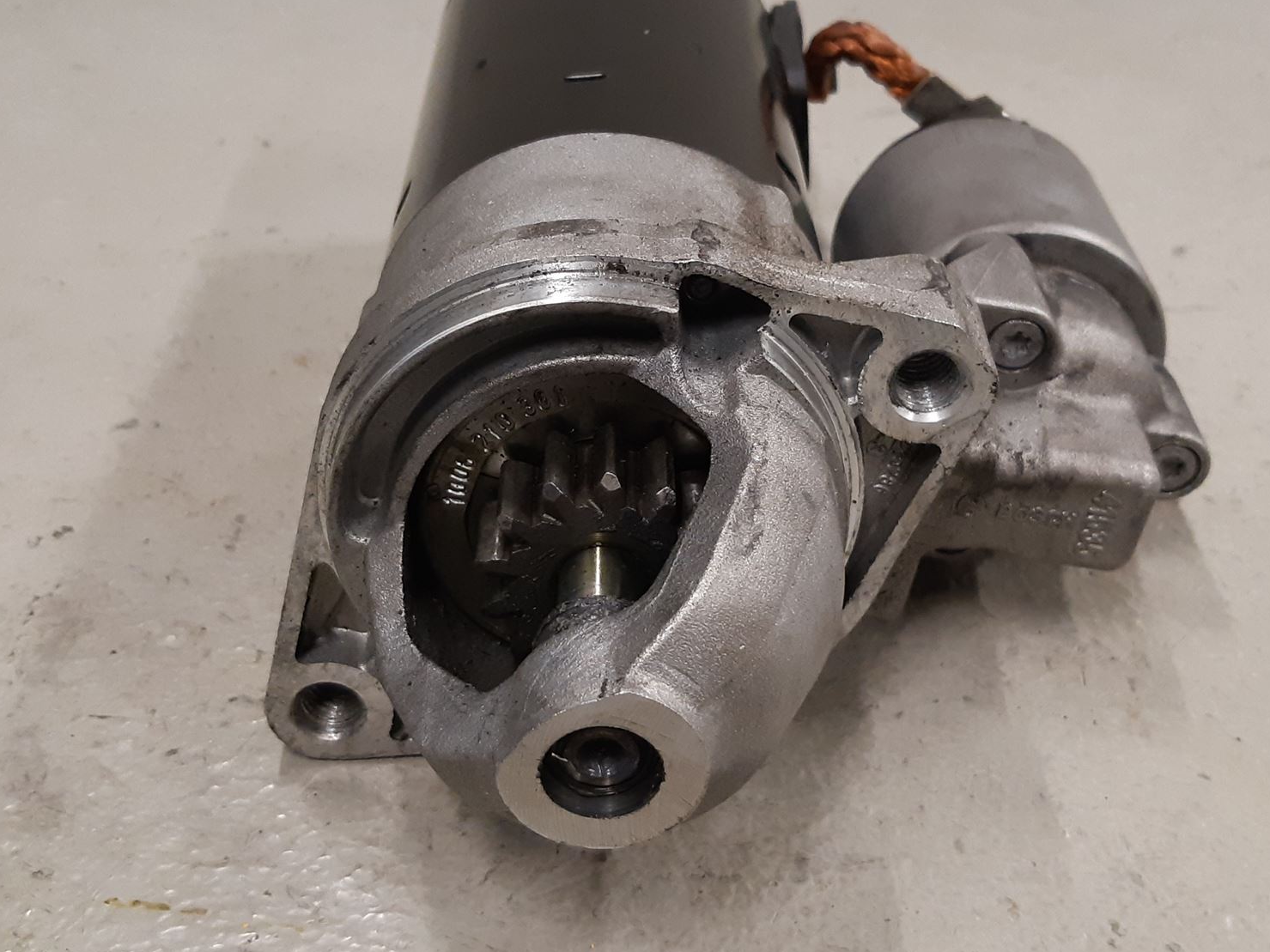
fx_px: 1321
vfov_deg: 39.6
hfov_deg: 51.4
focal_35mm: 36
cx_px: 636
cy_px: 407
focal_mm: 3.93
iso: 200
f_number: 1.7
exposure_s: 1/50
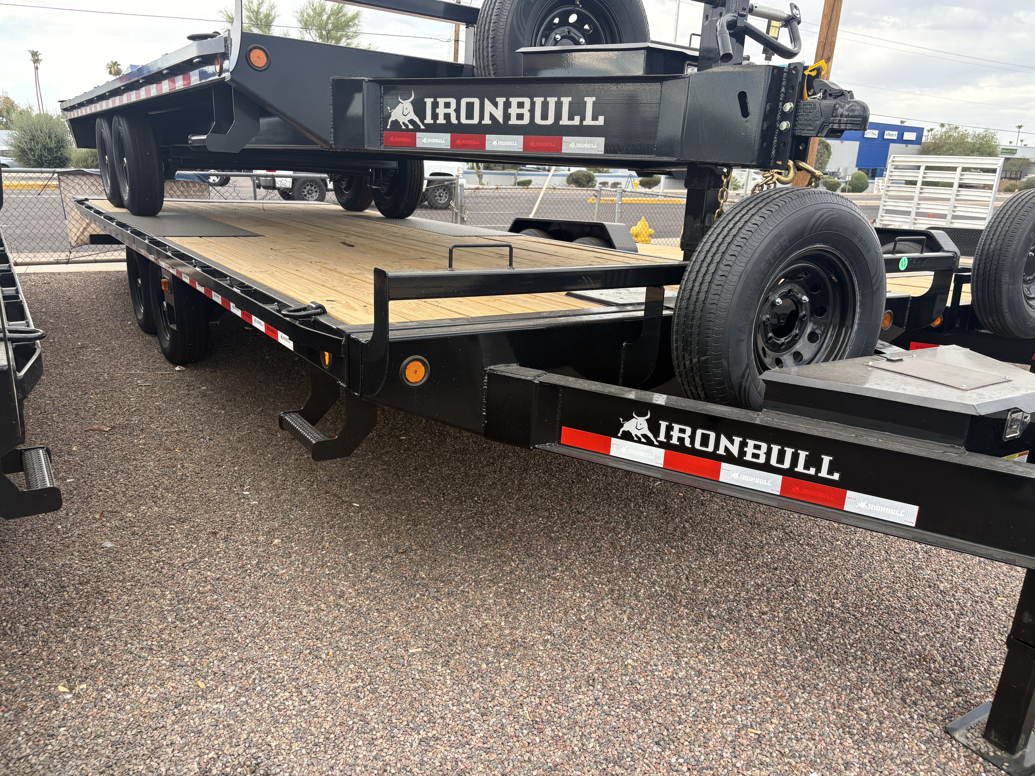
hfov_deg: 67.3
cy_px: 388
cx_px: 518
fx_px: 777
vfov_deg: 53.1
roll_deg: -0.7
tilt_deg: -16.8
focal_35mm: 26
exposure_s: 1/654
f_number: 1.6
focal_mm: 5.96
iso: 64
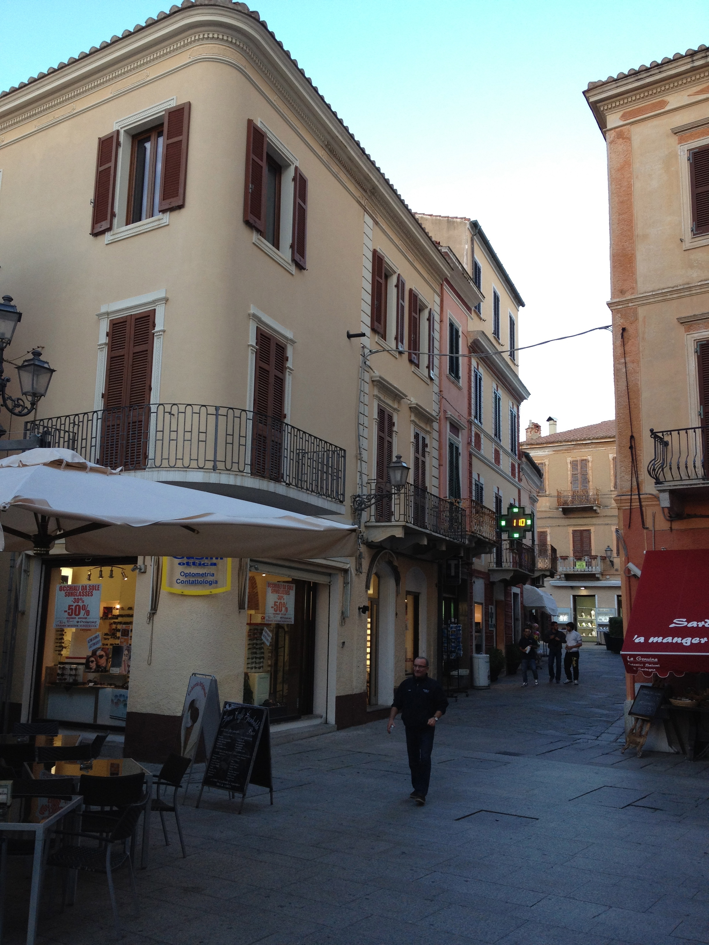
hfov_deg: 40.7
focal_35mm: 35
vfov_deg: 52.6
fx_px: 956
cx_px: 354
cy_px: 472
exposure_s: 1/120
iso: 80
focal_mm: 4.28
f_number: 2.4
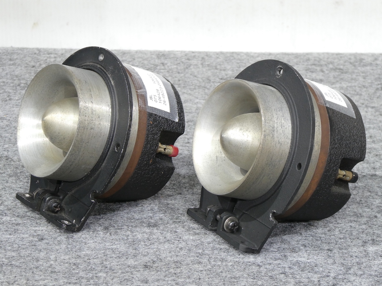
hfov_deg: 17.1
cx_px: 191
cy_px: 143
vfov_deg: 12.9
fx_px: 1269
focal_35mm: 115
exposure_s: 1/5
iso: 200
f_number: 5.1
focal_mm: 20.6
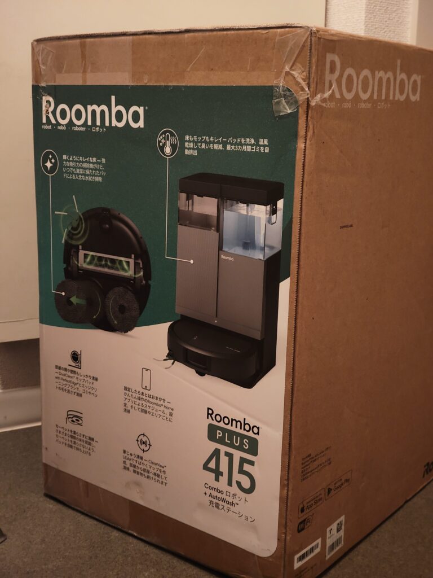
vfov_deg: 38.2
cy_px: 289
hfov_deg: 29.1
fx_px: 834
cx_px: 216
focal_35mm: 50
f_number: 2
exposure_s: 1/33.3
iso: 3995
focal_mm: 7.1
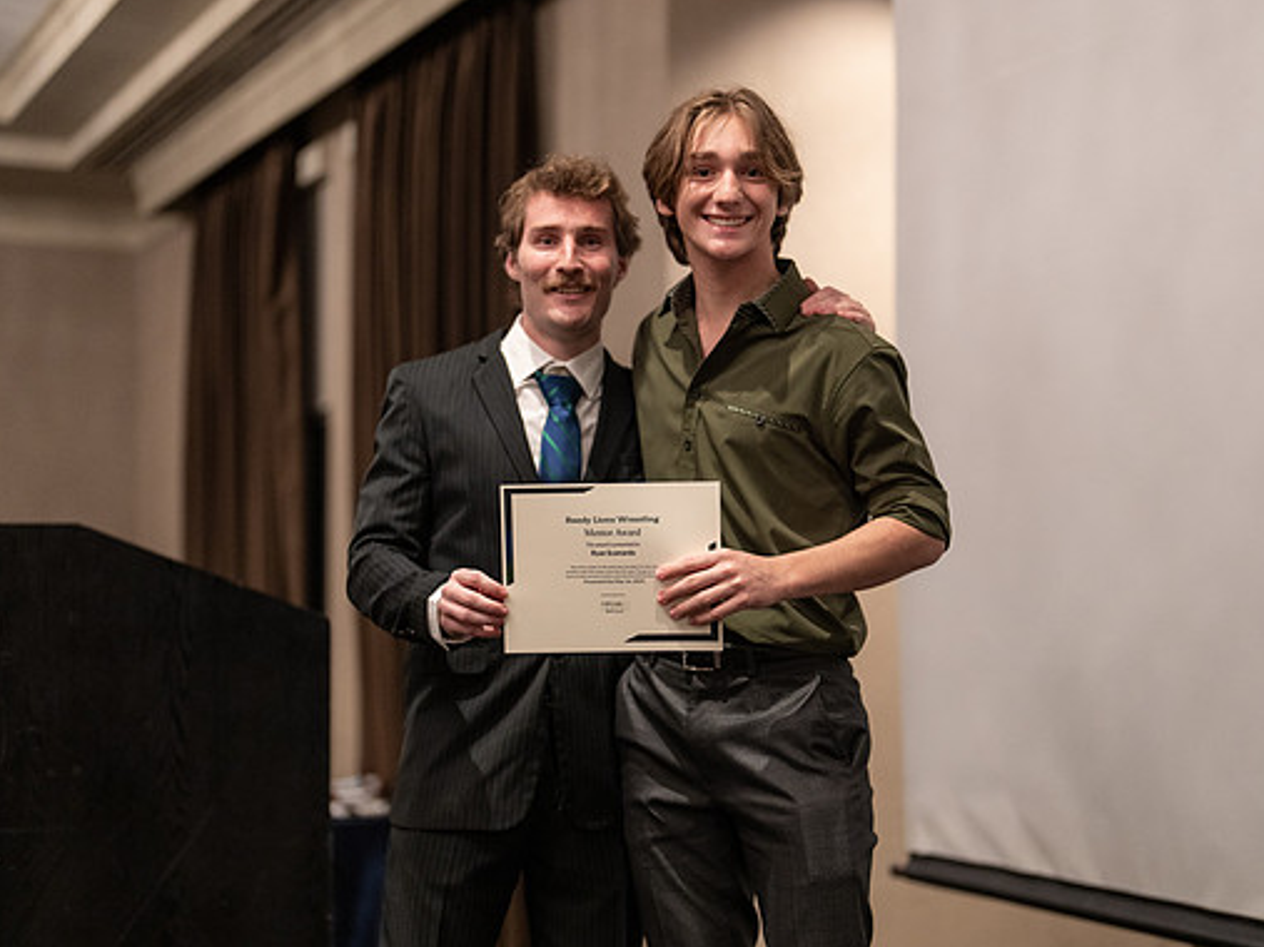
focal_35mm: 55
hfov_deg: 34.9
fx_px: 2008
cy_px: 475
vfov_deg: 26.5
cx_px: 636
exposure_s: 1/320
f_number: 1.2
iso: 1600
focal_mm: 50
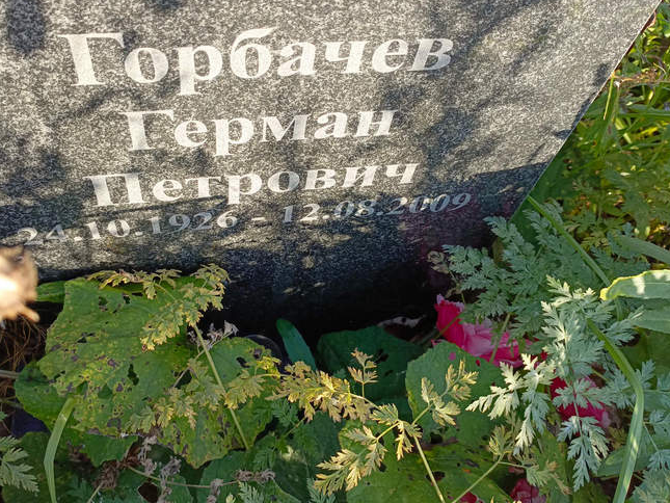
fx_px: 600
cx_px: 298
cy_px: 216
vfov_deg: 45.3
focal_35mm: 31
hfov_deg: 58.2
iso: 110
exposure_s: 1/191
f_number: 1.69
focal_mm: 4.76
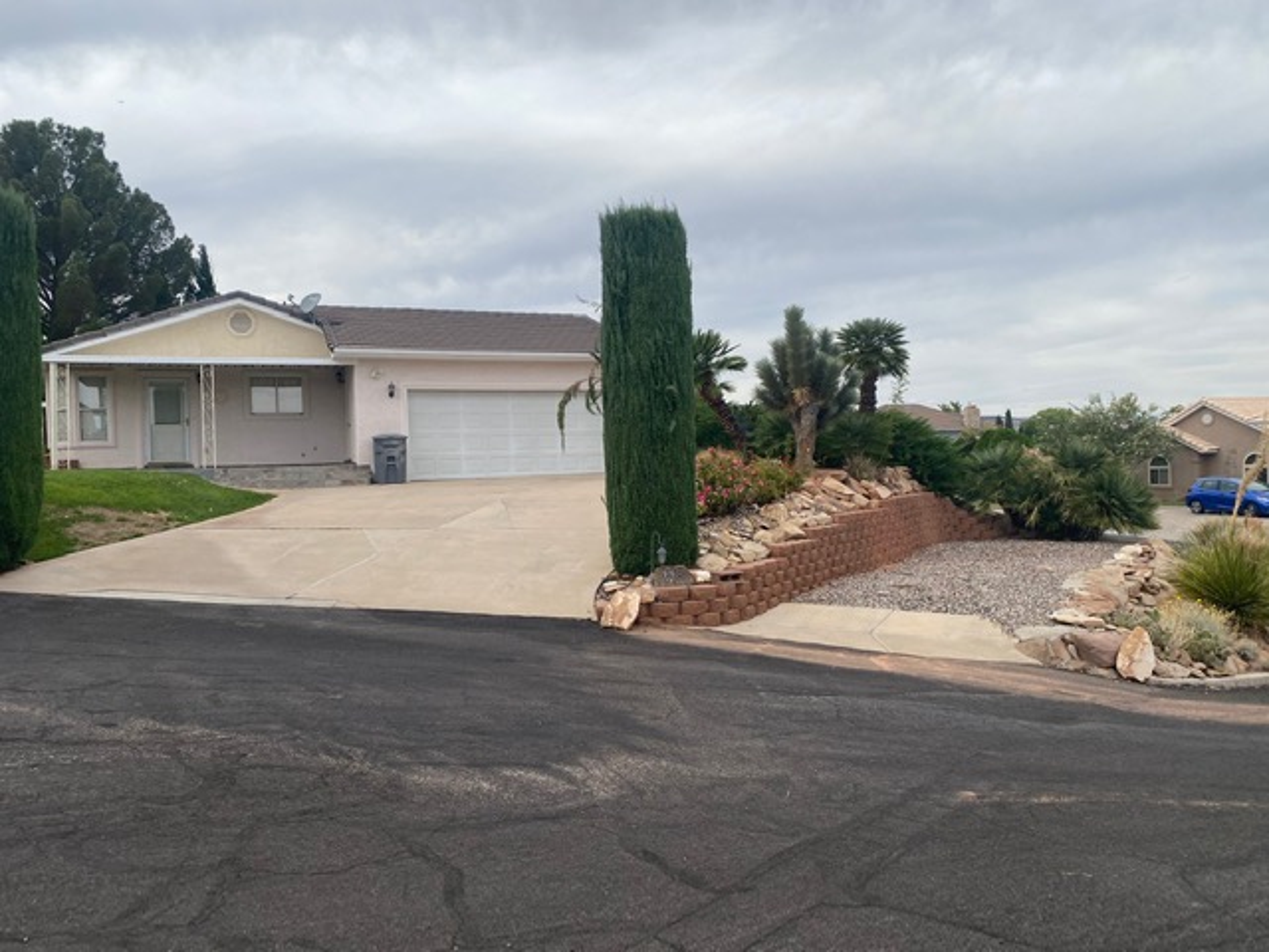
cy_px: 476
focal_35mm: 26
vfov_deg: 53.1
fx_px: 953
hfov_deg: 67.3
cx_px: 634
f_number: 1.8
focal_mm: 4.25
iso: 32
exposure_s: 1/2967
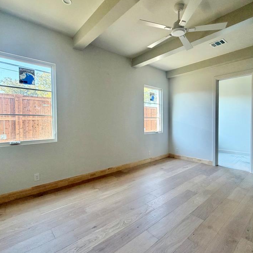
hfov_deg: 80.3
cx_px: 143
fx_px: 149
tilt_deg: -1.9
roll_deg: -0.1
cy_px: 124
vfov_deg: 80.7
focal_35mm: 18
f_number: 2.2
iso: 200
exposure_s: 1/121
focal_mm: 2.22
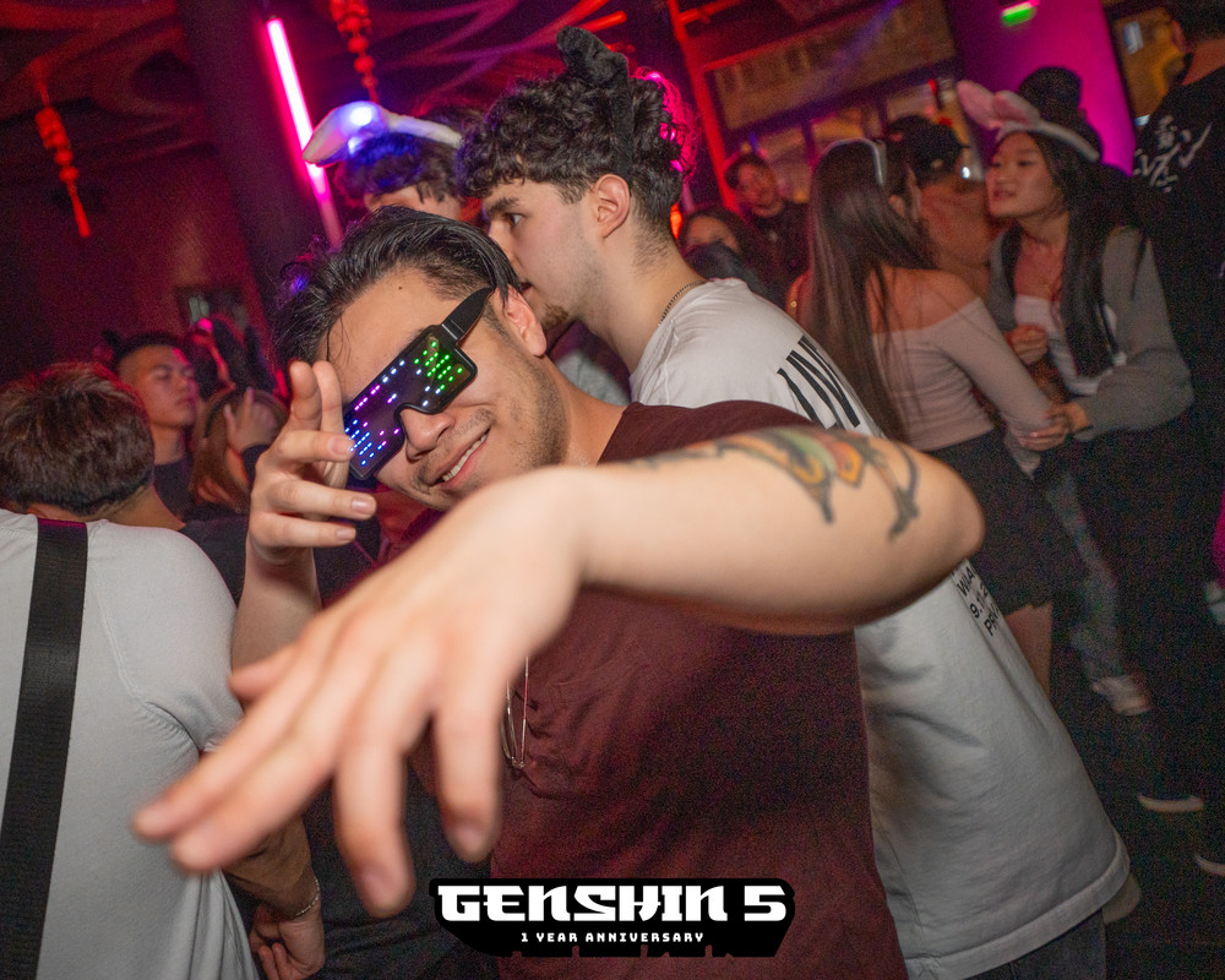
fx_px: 1168
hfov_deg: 54.1
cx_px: 396
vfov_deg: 45.2
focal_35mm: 32
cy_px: 387
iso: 1250
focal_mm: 23.1
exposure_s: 1/125
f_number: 2.8
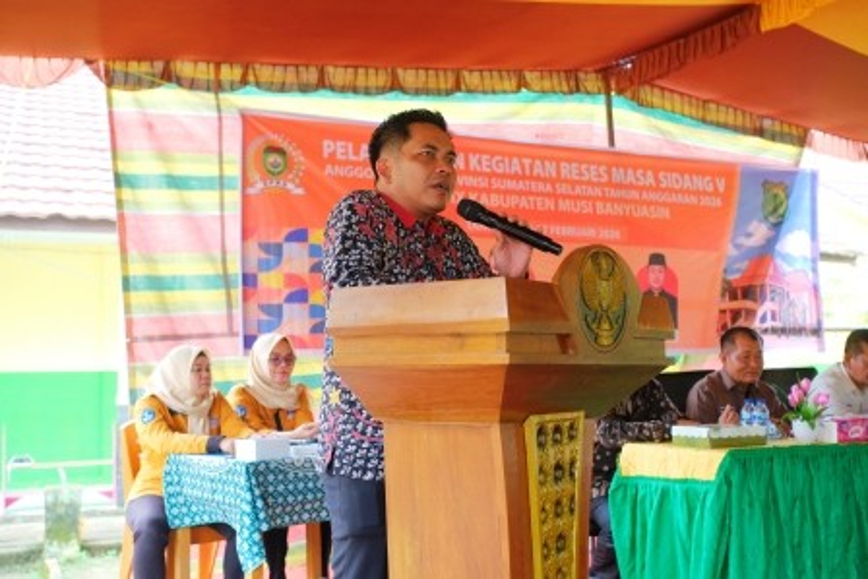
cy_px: 290
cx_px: 434
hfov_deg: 50.7
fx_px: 916
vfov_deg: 35.1
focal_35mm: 38
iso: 400
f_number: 2.5
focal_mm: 25
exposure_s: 1/100
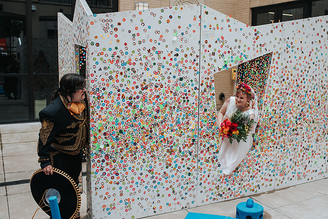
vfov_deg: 34.7
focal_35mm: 38
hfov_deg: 50.2
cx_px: 179
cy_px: 100
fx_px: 350
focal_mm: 35
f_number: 3.5
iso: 450
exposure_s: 1/1250
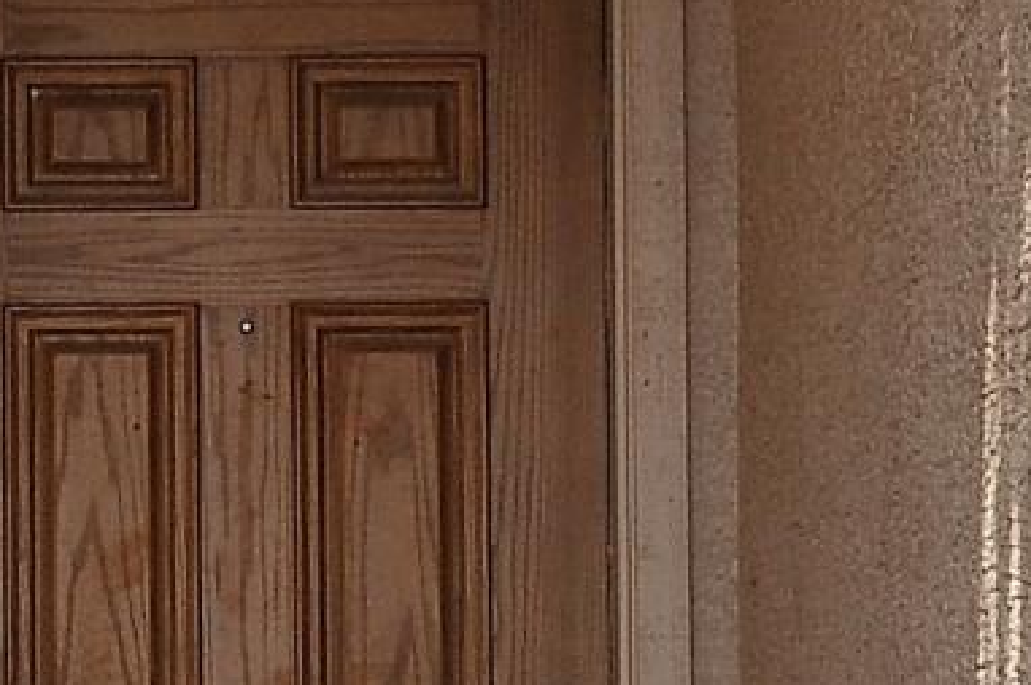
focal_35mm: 275
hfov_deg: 7.5
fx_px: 7869
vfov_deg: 5.0
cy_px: 0
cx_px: 54
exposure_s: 1/320
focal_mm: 35
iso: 320
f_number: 10
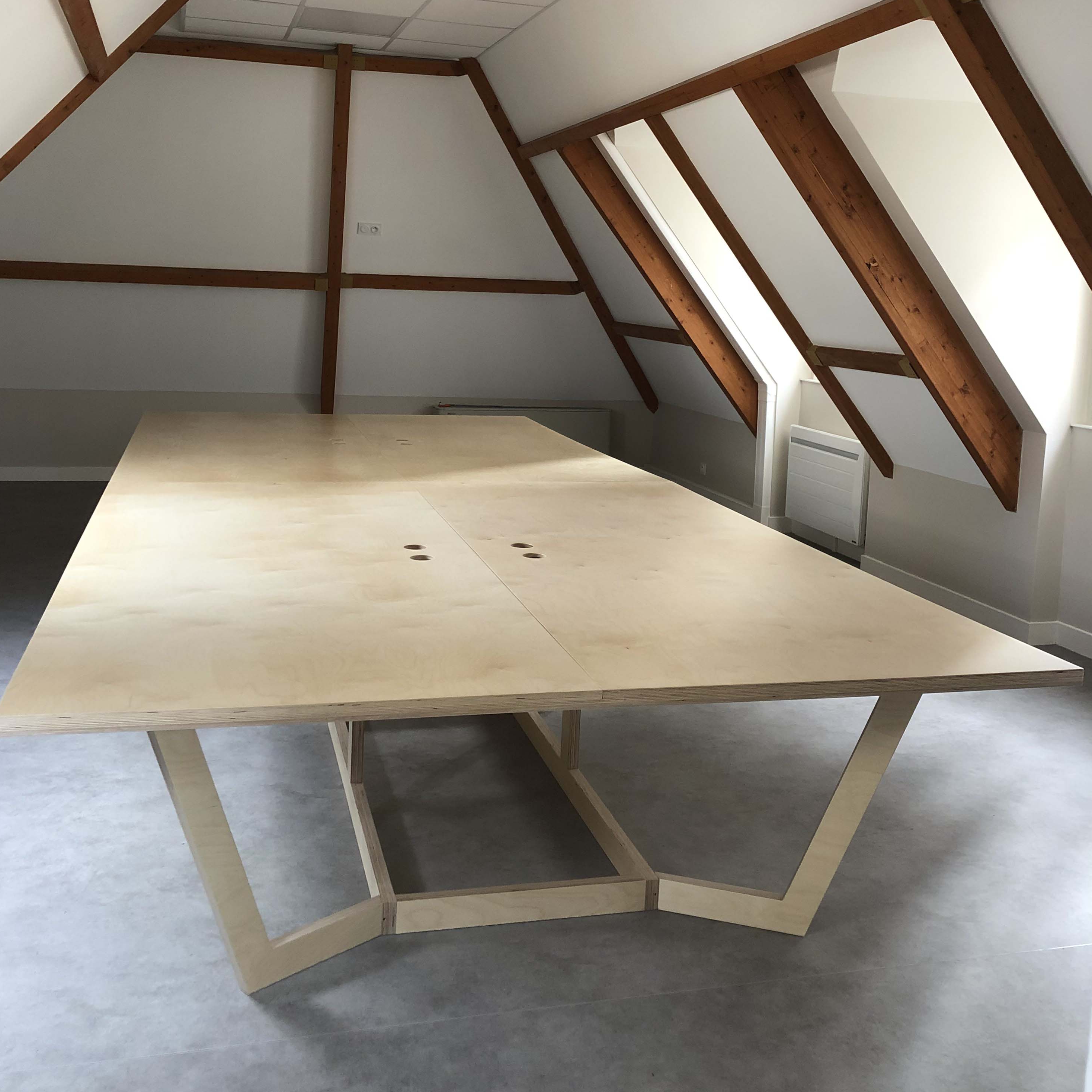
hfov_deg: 48.4
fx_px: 1213
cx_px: 537
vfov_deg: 48.1
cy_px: 421
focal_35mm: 34
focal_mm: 4
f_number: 1.8
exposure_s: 1/20
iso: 40
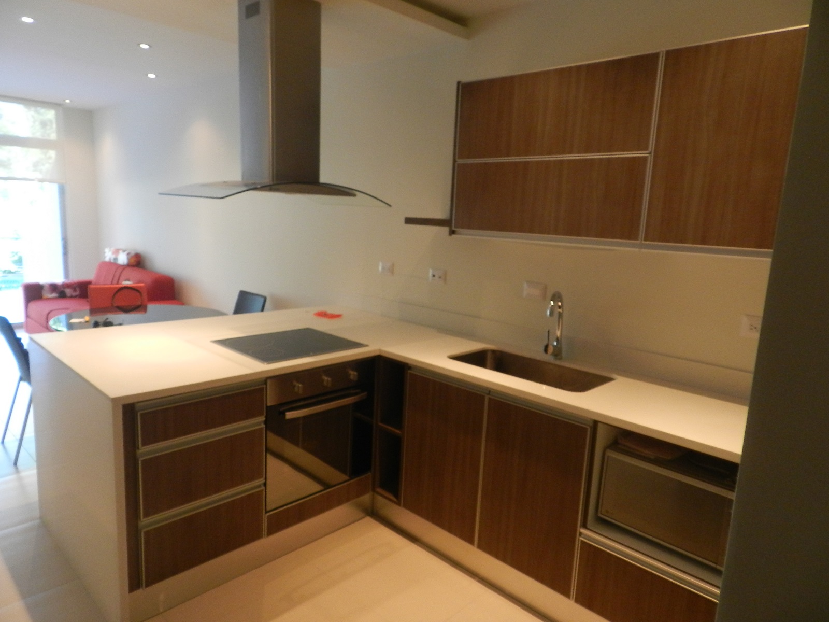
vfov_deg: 58.9
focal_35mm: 23
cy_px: 311
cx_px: 414
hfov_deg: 73.9
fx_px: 551
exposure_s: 1/20
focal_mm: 4
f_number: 3.4
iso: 400
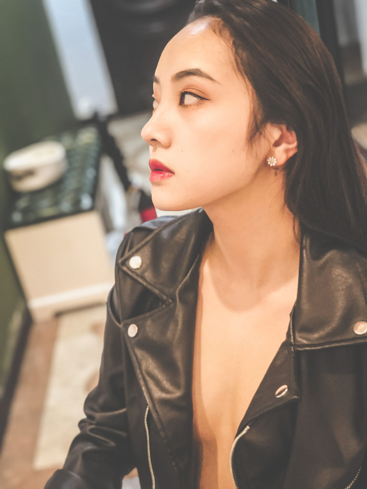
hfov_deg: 28.0
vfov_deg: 36.8
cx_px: 184
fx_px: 735
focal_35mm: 52
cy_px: 244
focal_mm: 6
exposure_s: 1/25
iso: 160
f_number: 2.4
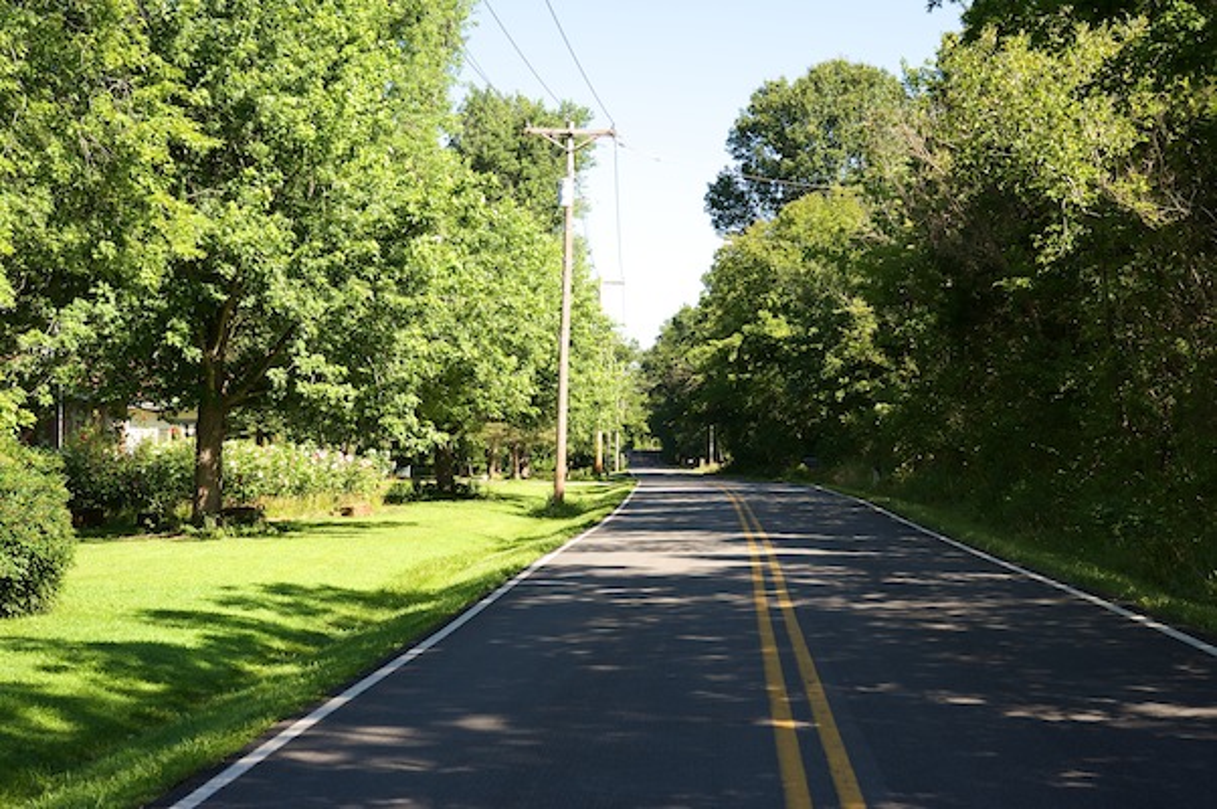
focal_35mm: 60
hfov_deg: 33.4
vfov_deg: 22.6
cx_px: 608
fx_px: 2026
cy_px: 404
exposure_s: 1/320
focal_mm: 60
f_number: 9
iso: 400
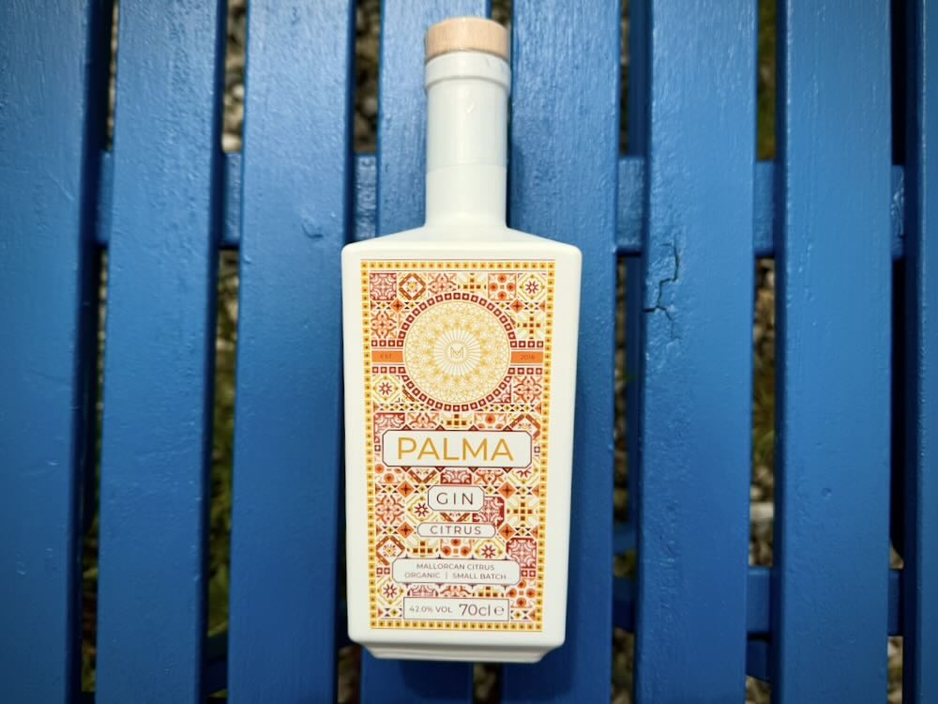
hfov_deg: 71.6
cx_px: 469
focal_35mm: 24
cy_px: 352
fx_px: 650
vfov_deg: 56.8
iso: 80
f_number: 1.78
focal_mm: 6.76
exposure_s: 1/8130
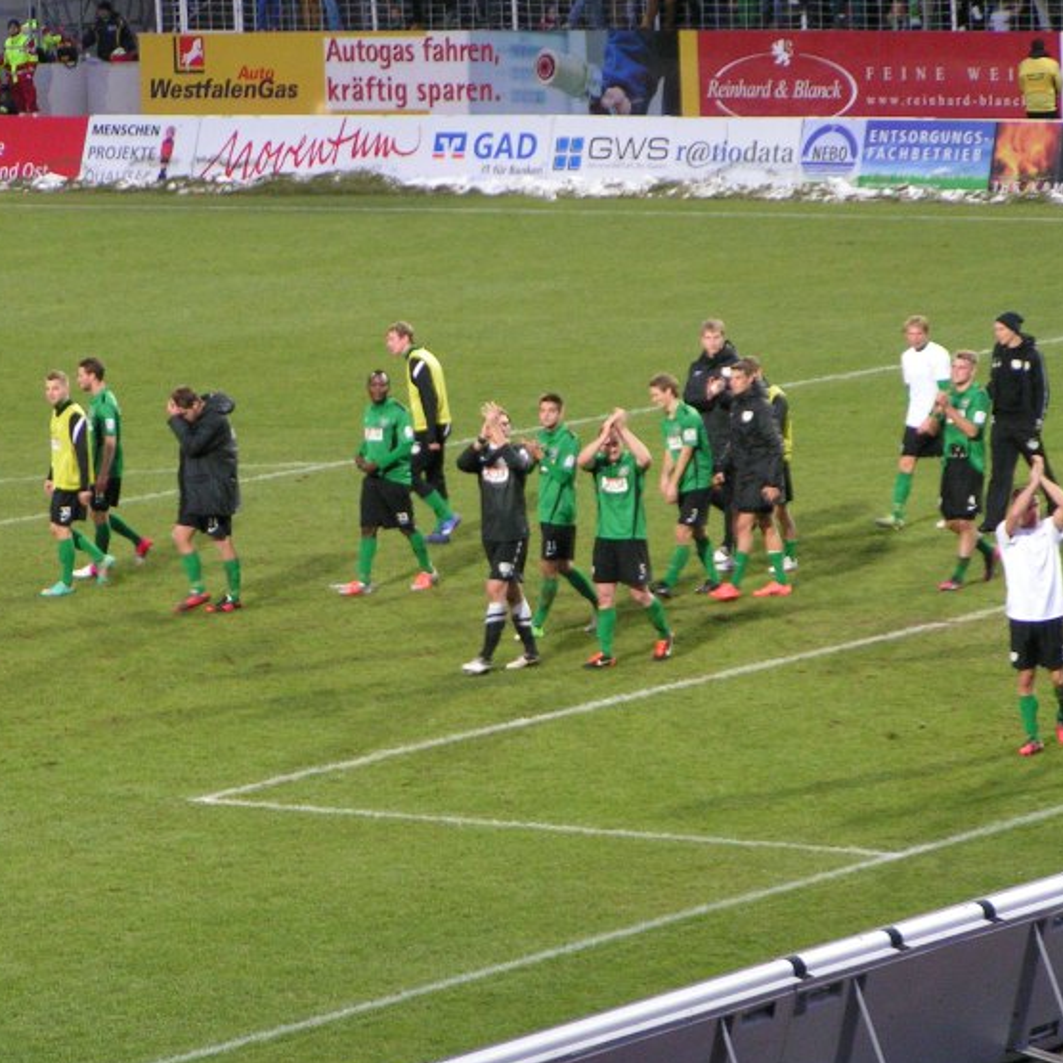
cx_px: 432
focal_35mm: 229
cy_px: 558
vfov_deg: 7.6
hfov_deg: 7.6
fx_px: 7956
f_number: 3.5
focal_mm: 27.5
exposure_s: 1/80
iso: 200
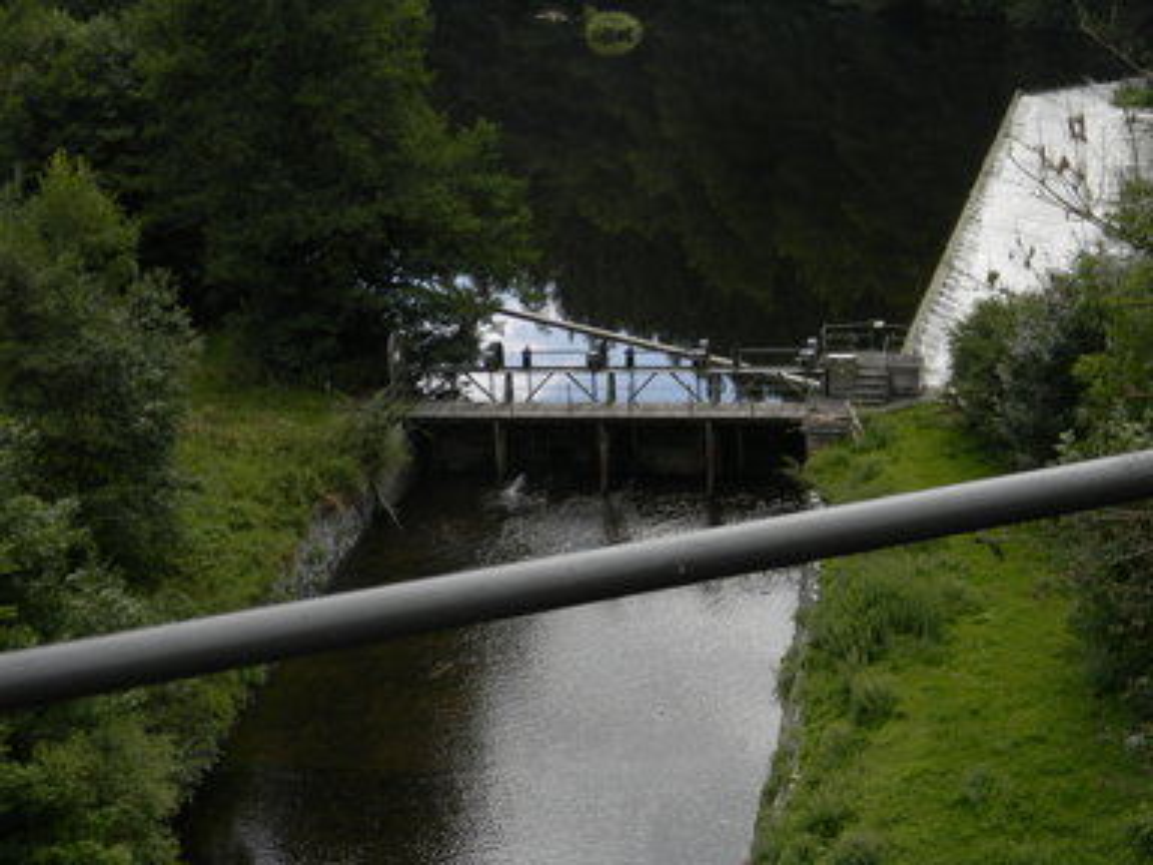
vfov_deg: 26.1
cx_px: 576
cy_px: 432
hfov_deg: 34.3
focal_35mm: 56
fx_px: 1865
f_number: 4.1
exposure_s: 1/383
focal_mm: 10.1
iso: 80
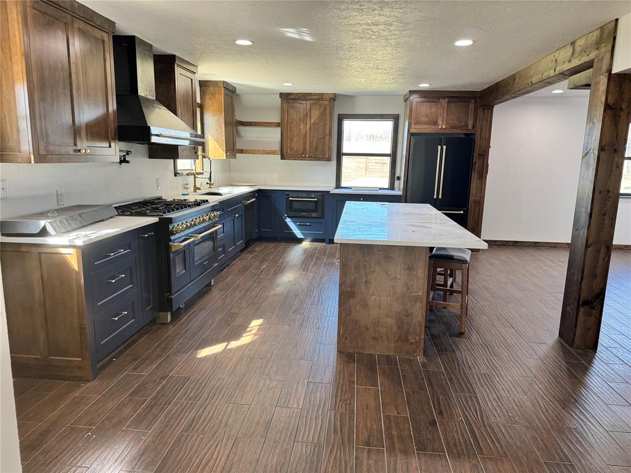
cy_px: 236
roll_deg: -1.7
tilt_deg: -11.2
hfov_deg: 71.6
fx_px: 437
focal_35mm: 24
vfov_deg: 56.8
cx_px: 316
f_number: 1.78
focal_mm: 6.76
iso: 160
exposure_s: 1/120
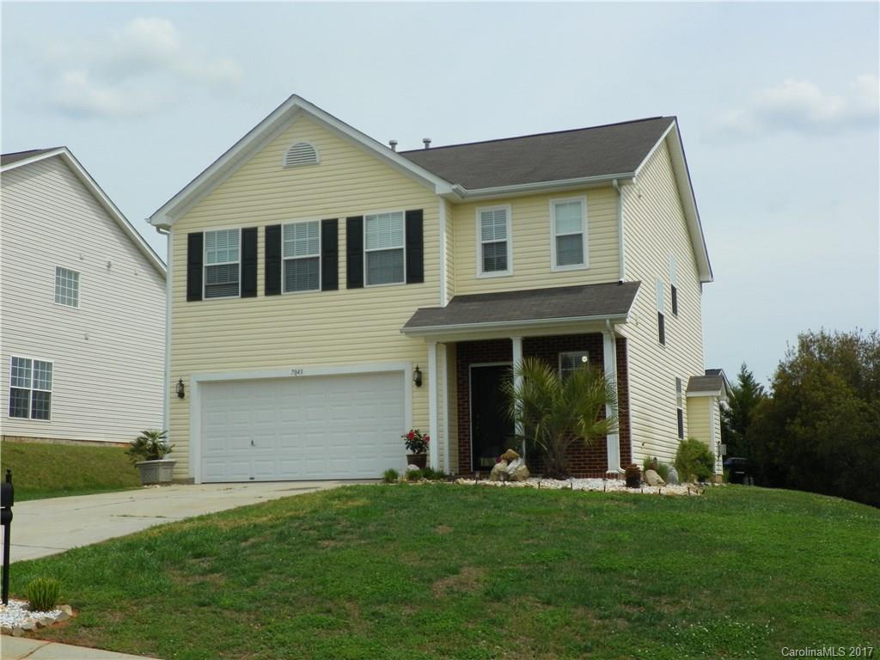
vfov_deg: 31.5
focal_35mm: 46
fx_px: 1169
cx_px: 440
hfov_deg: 41.2
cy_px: 330
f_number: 5.6
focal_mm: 8.2
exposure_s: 1/400
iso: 64
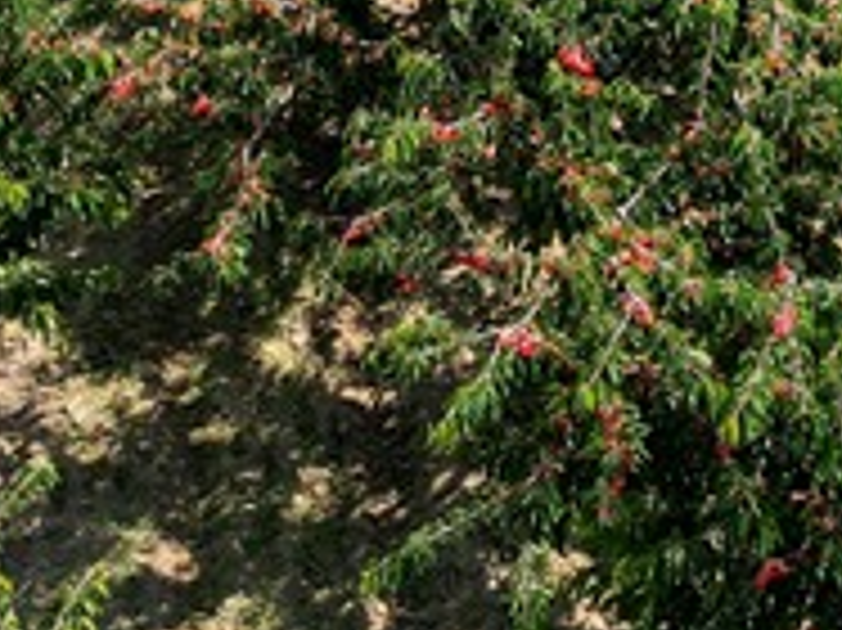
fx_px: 2990
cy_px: -454
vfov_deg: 11.3
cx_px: 621
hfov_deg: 16.0
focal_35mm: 123
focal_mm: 6.72
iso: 130
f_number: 1.7
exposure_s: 1/1600
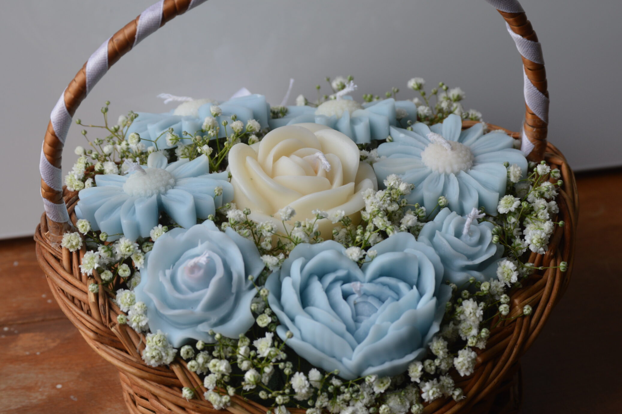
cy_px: 199
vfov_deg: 13.4
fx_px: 1754
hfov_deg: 20.1
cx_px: 336
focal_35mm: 102
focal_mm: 55
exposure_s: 1/125
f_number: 5.6
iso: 200
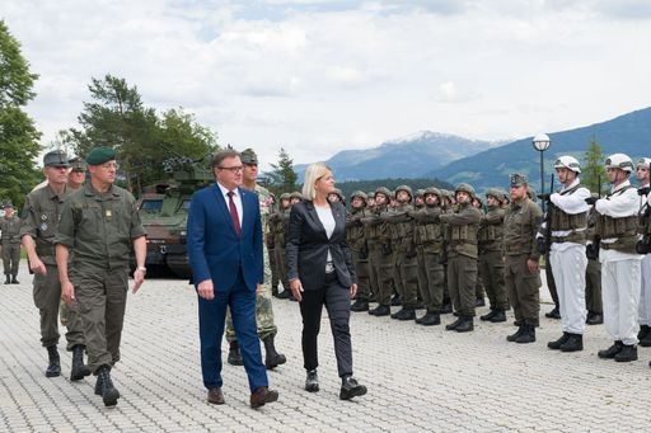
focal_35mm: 50
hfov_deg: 39.3
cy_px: 235
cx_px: 412
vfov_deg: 26.9
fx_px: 905
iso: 250
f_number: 6.3
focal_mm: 31
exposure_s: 1/800
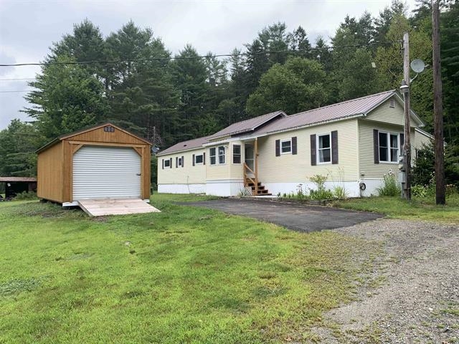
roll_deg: +0.8
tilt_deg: +3.9
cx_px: 230
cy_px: 172
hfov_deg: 67.3
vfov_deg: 53.1
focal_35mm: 26
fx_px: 345
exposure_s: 1/605
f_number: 1.8
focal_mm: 4.25
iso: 25
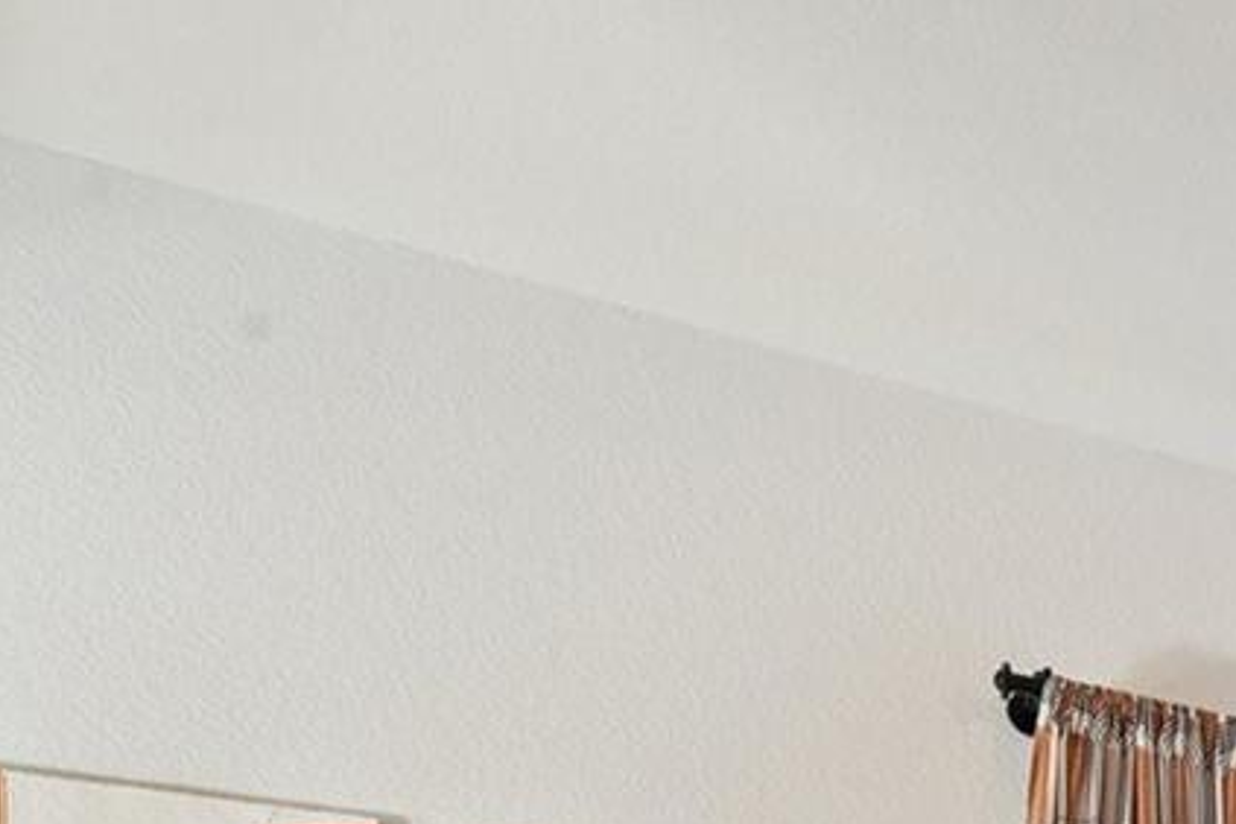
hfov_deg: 23.8
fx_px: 1820
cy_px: 1414
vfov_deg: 19.9
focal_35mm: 53
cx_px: 2095
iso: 400
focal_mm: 14
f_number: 10
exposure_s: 1/13
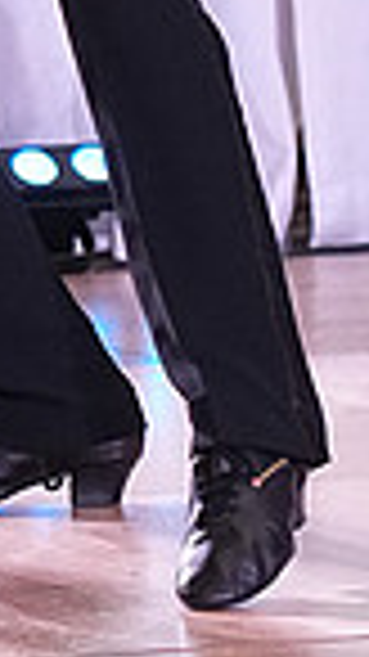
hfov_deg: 2.0
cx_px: -268
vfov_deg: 3.5
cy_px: -432
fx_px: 10640
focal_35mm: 611
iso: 3200
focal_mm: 98
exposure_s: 1/400
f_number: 4
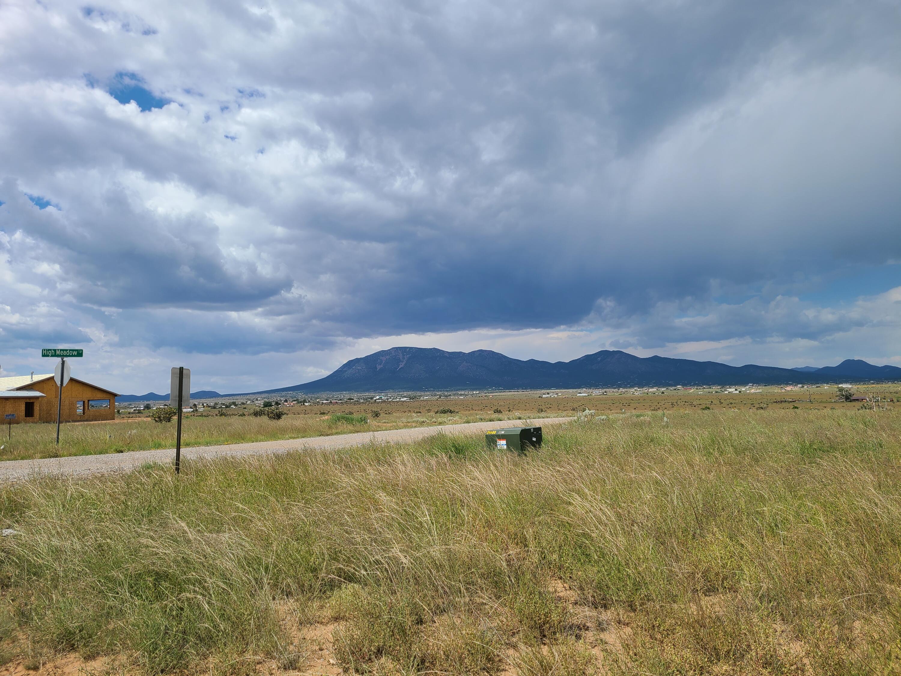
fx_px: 677
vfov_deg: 53.1
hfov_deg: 67.3
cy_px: 338
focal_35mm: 26
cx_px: 450
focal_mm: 5.4
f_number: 1.8
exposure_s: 1/3637
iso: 40
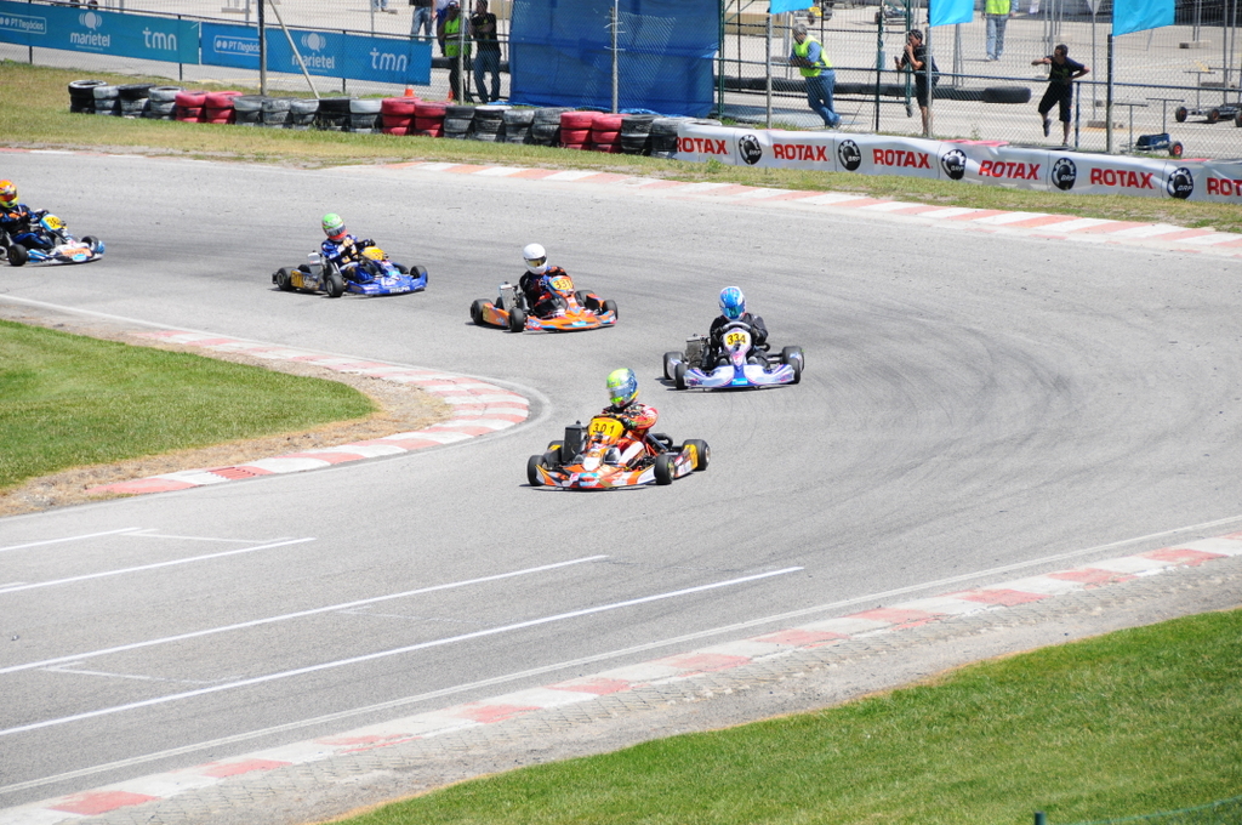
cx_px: 621
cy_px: 412
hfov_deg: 12.2
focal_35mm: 168
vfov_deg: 8.1
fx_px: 5789
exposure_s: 1/2000
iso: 400
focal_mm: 112
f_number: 5.3
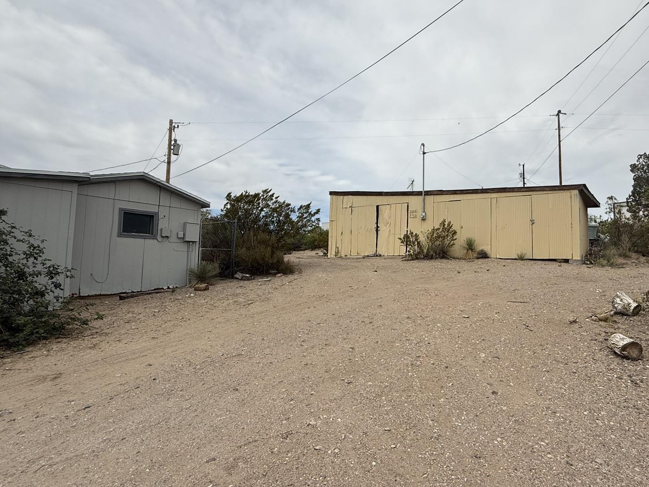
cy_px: 233
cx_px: 406
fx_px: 375
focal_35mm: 20
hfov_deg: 80.2
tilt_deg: +4.5
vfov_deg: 65.9
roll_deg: -1.0
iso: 50
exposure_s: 1/3891
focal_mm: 2.22
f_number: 2.2
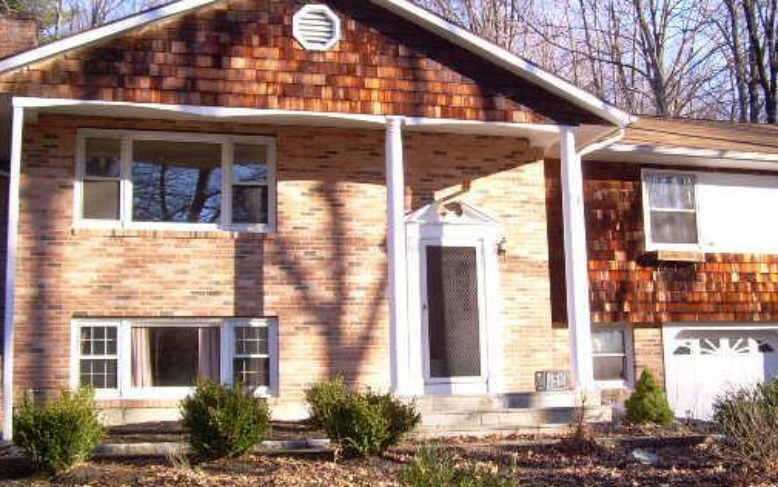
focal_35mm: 51
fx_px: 1082
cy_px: 222
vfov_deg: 25.4
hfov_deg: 39.4
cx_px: 459
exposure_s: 1/250
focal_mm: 6.3
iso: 50
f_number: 2.8
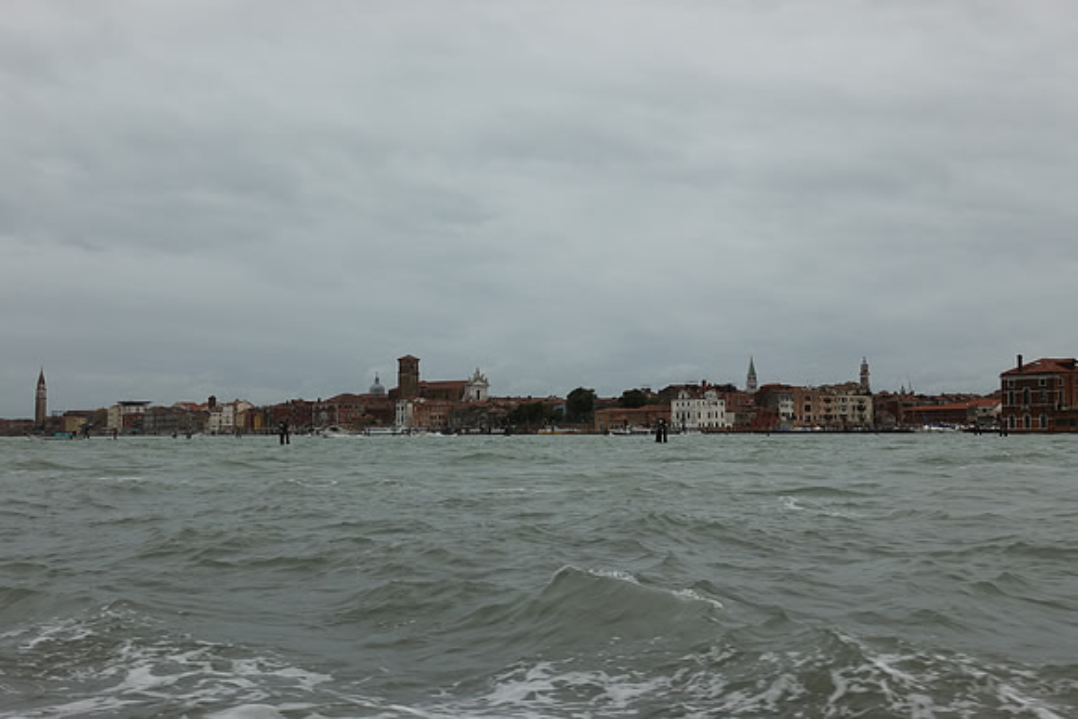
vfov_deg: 32.6
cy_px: 360
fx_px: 1228
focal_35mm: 41
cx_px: 539
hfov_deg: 47.4
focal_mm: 15.1
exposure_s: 1/320
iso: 125
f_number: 5.6
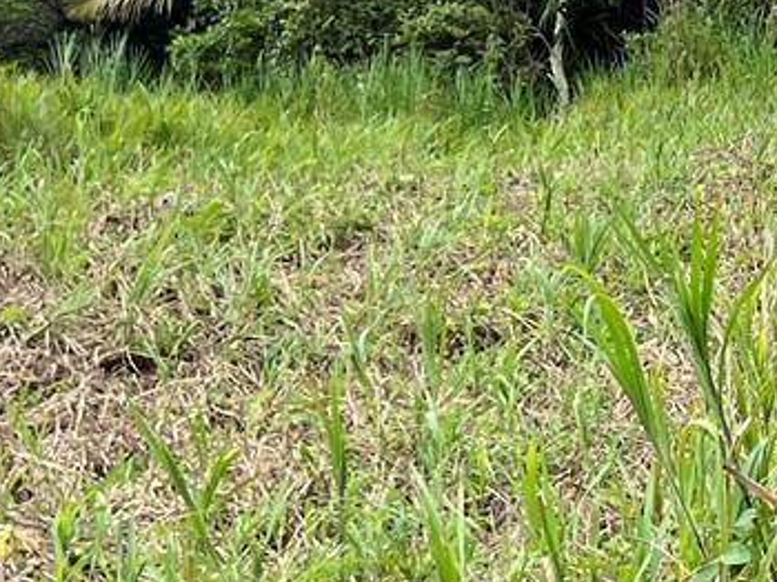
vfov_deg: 12.4
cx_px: 1321
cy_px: 451
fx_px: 2669
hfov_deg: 14.8
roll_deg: -0.2
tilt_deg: +7.2
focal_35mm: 119
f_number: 1.5
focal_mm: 5.7
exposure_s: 1/1252
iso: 50
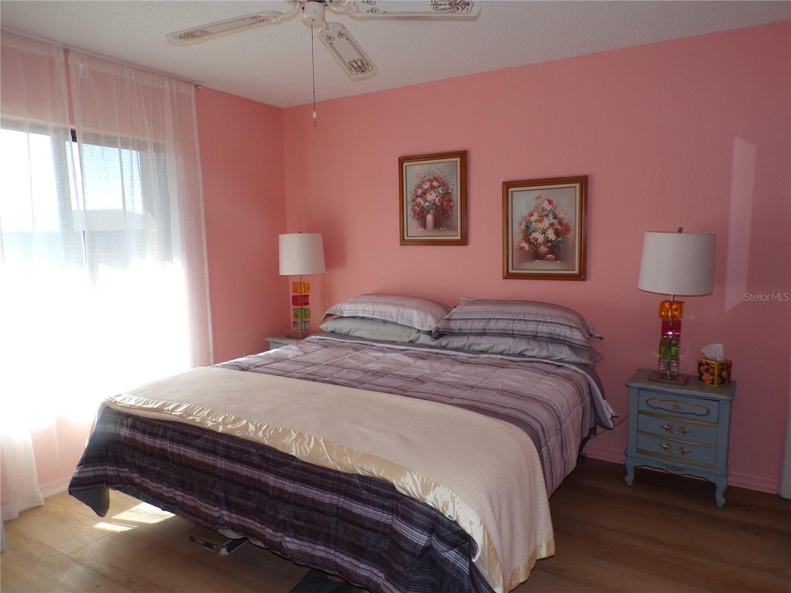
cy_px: 296
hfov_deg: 71.6
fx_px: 548
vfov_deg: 56.8
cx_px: 396
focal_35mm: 24
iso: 80
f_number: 4.3
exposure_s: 1/80
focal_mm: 4.3
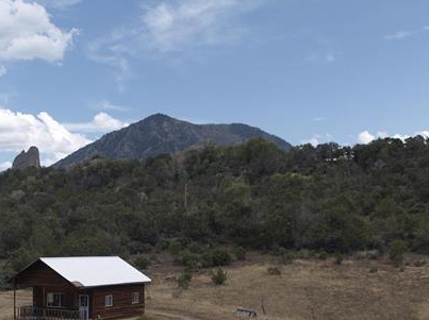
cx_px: 29
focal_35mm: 61
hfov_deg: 30.1
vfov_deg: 23.6
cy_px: 252
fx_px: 755
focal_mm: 12.29
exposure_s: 1/50
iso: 100
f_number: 2.8
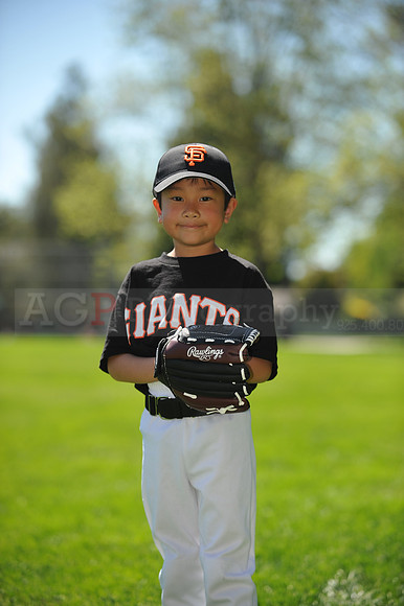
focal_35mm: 120
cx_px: 202
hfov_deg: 11.4
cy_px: 303
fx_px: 2022
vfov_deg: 17.1
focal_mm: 120
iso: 200
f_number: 4
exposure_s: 1/1250
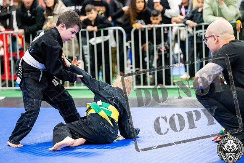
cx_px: 125
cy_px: 82
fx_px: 724
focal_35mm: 107
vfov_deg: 12.8
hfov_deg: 19.1
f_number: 2.8
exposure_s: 1/500
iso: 6400
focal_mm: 102
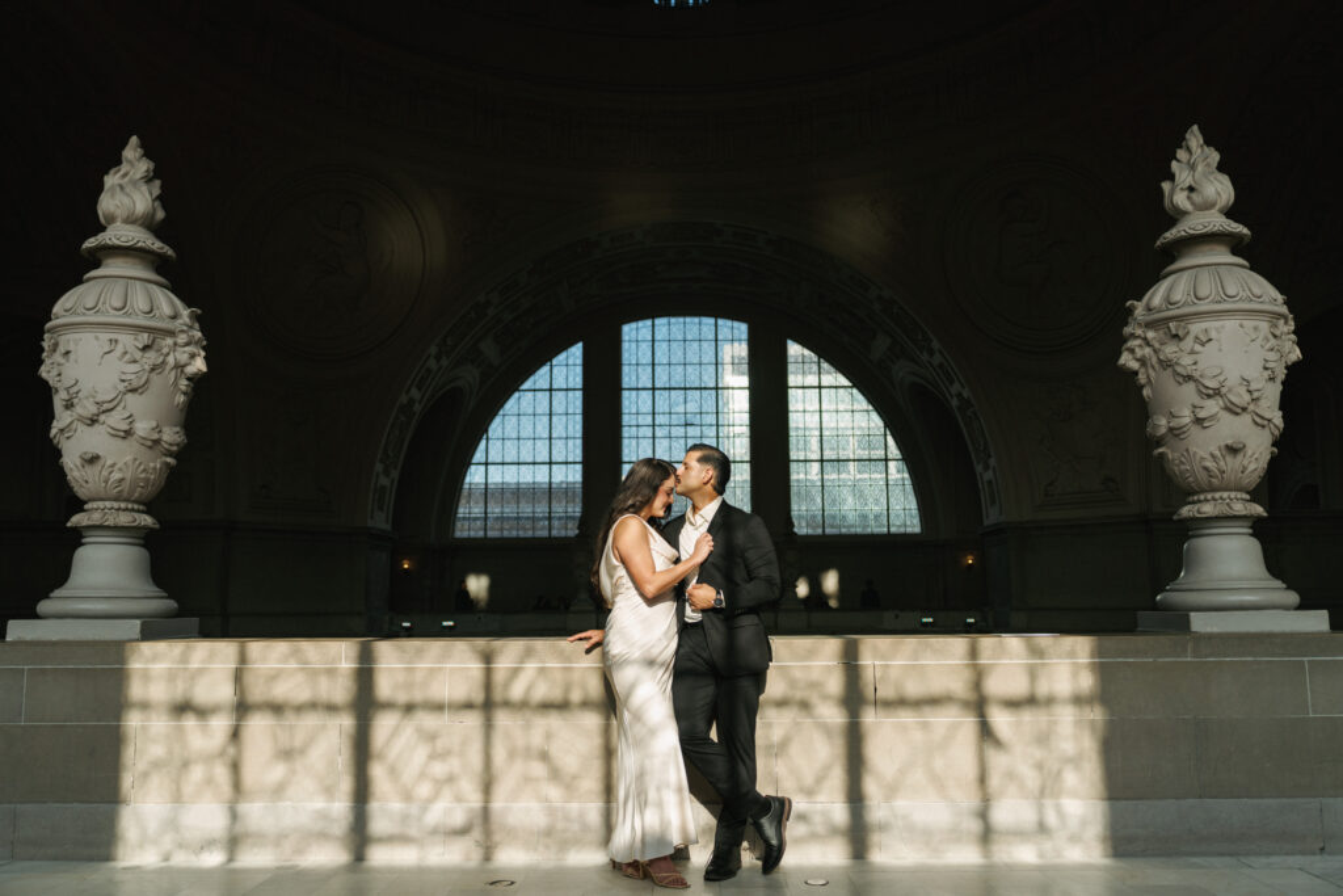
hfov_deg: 61.9
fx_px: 1119
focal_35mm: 30
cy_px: 448
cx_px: 672
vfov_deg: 43.6
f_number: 2.8
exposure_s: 1/1600
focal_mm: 30
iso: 160
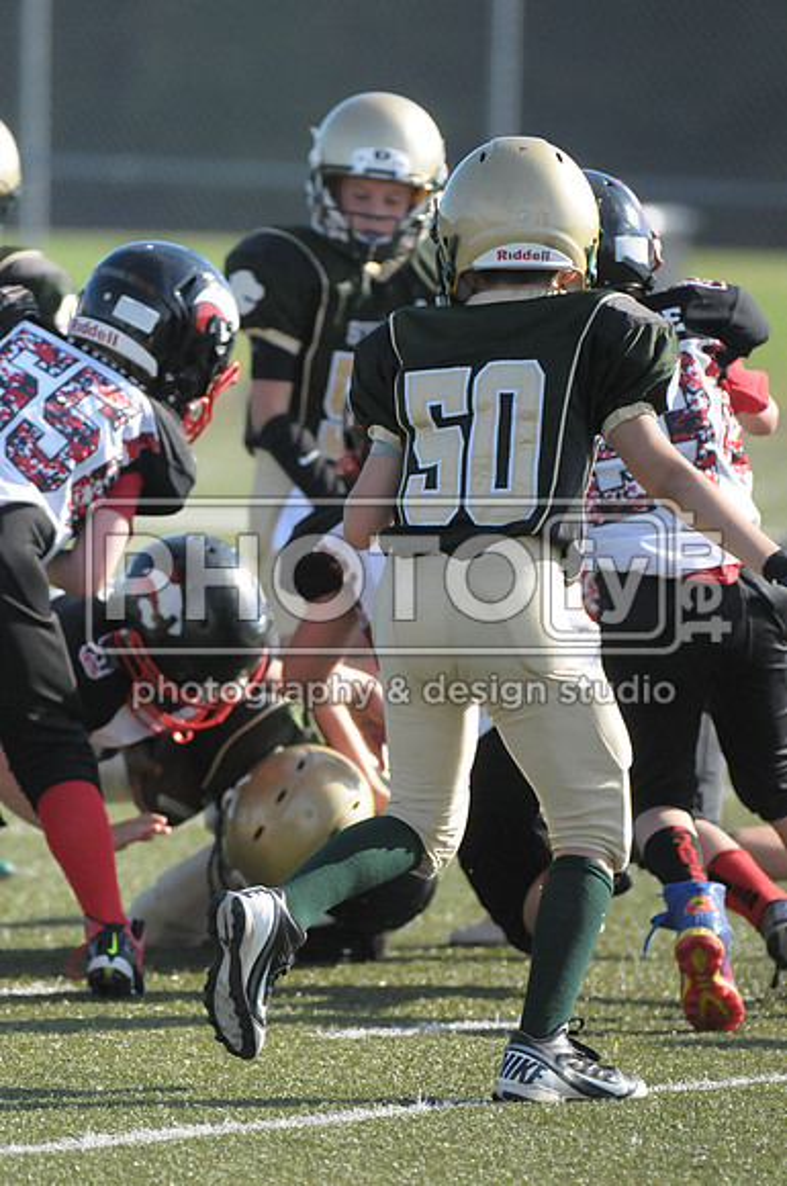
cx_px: 394
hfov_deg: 3.3
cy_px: 593
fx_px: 13813
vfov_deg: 4.9
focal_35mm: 420
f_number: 4
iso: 1600
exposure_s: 1/5000
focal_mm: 280
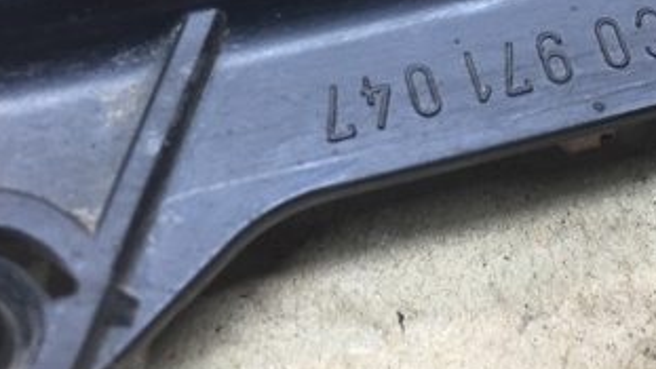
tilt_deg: -44.6
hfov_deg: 31.7
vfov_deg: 18.3
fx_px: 1131
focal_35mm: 65
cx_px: 500
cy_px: 59
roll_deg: -0.7
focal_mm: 4.15
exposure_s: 1/33
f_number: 2.2
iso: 80
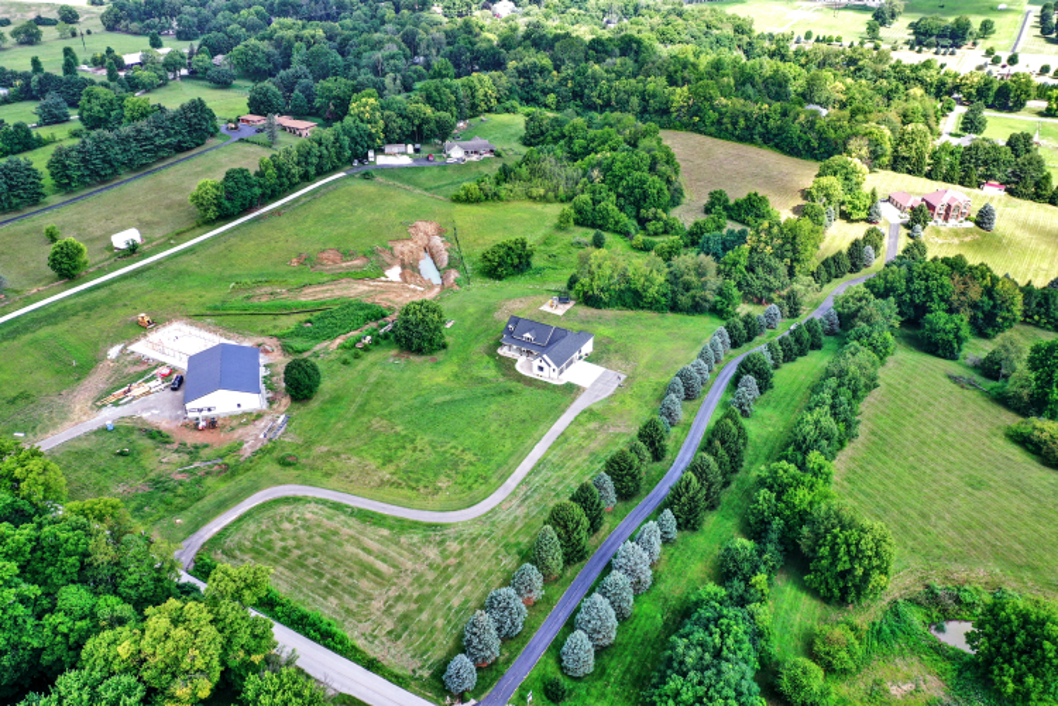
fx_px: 823
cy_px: 353
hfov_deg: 65.5
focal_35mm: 28
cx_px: 529
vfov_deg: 46.4
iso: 100
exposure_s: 1/160
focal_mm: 10.26
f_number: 4.5
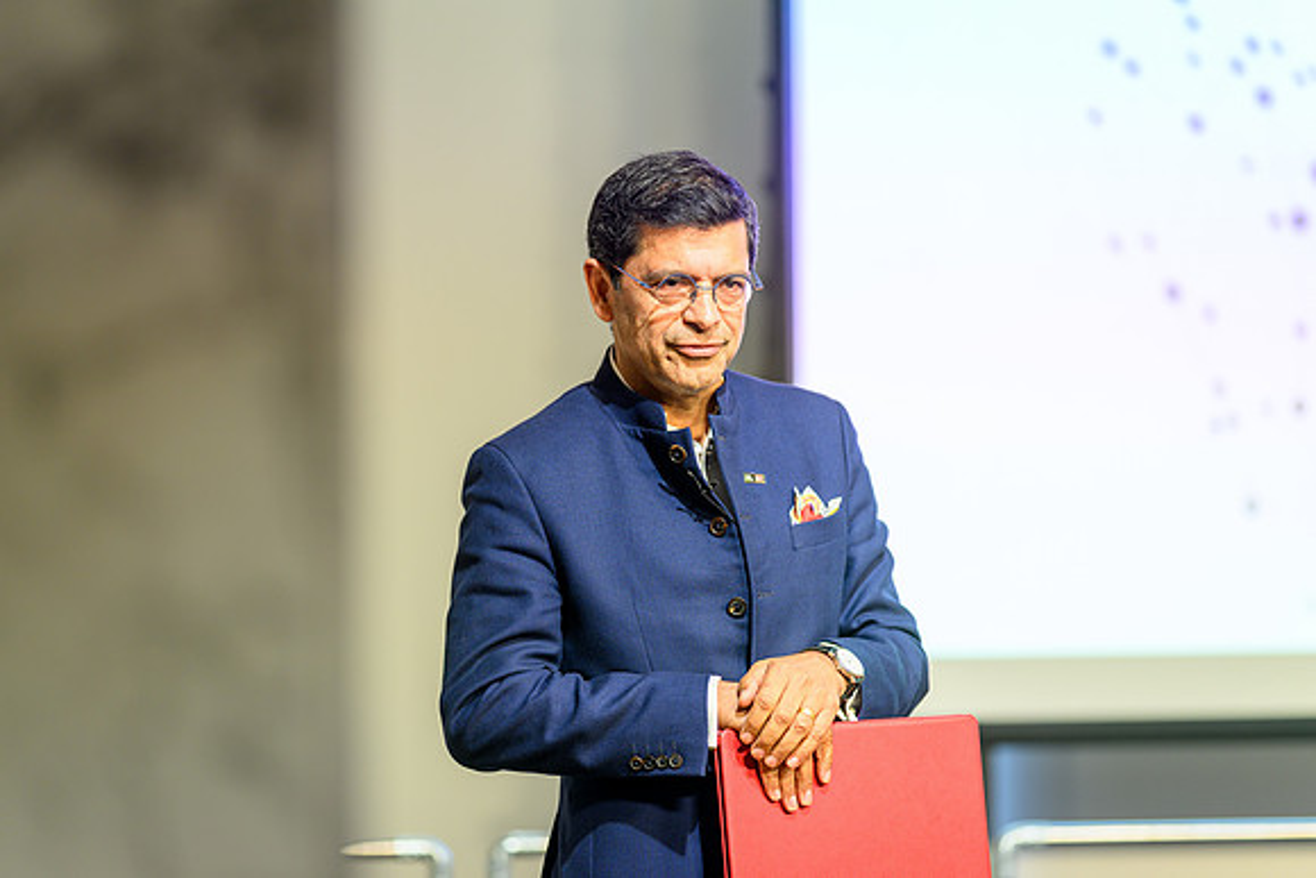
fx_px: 5086
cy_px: 439
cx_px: 658
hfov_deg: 14.7
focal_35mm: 139
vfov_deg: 9.9
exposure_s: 1/160
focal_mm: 135
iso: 250
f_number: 1.8
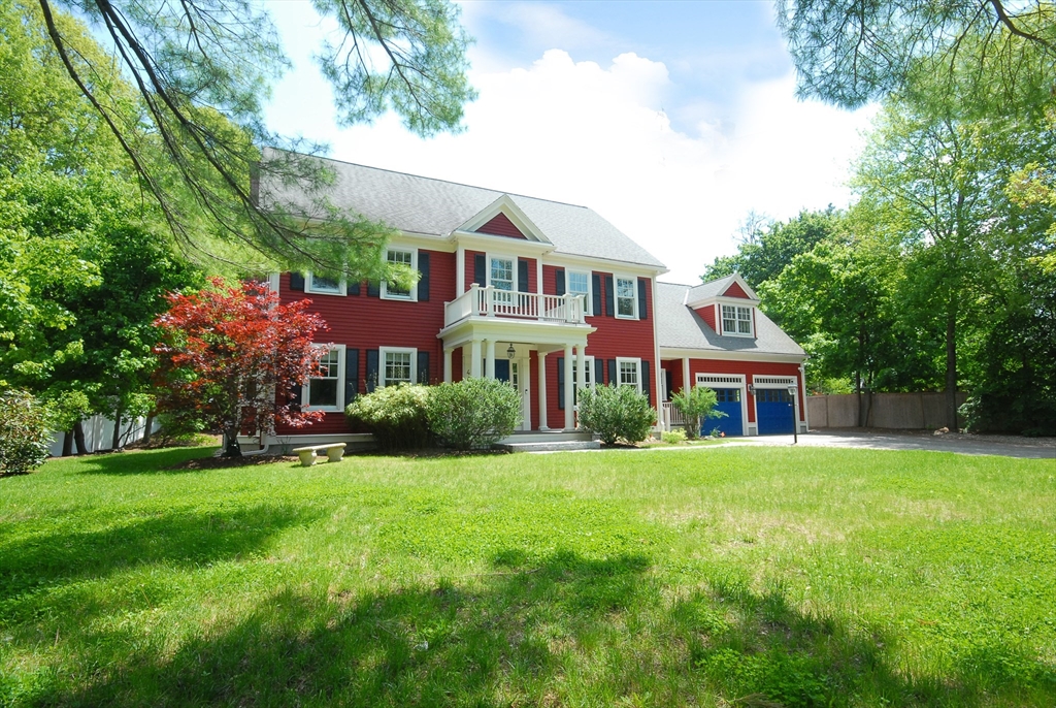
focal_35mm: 18
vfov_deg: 67.6
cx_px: 528
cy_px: 354
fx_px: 529
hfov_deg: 89.9
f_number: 11
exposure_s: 1/100
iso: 400
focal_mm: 12
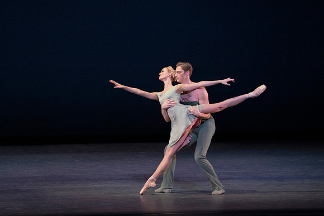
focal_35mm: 321
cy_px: 108
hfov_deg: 6.4
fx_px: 2890
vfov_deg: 4.3
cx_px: 162
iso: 6400
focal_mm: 321
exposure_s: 1/400
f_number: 8
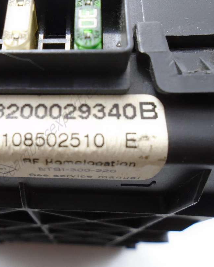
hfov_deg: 41.8
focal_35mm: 34
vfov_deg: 52.8
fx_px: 269
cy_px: 133
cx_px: 49
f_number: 3.2
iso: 200
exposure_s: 1/30
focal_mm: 4.6
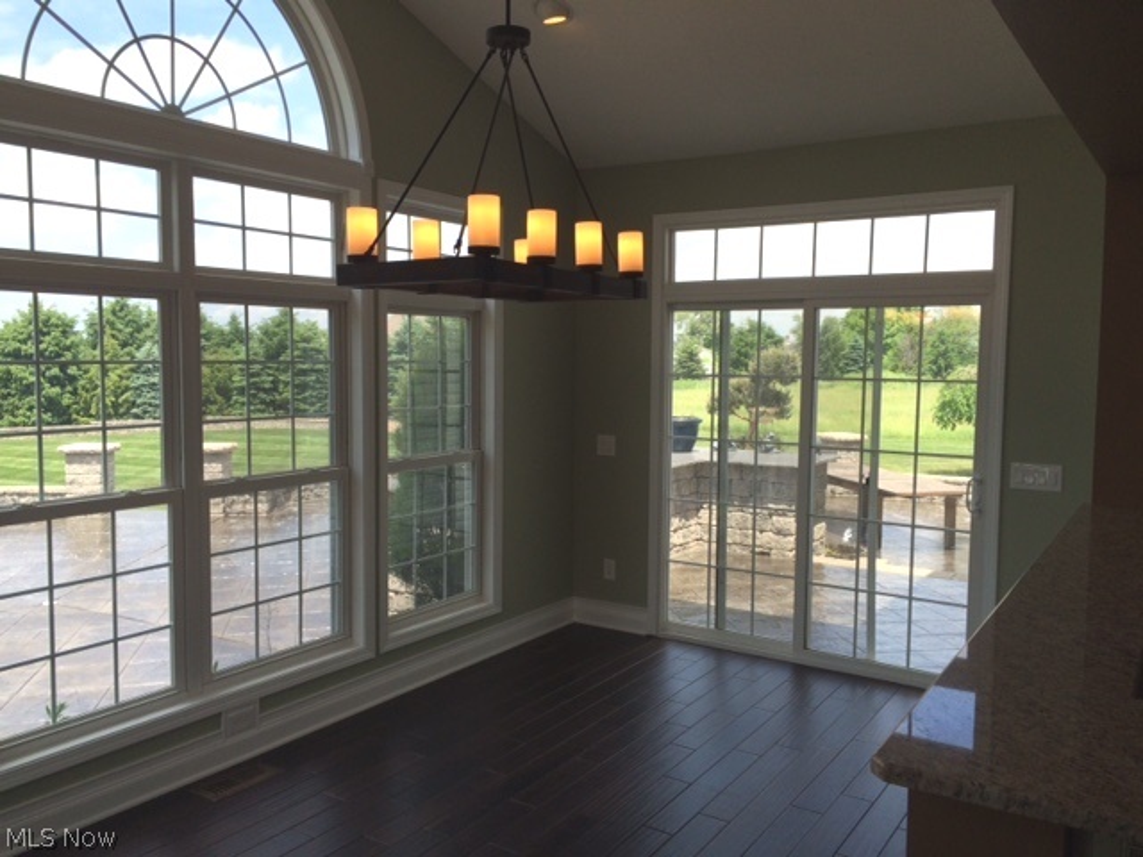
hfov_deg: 61.7
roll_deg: +0.6
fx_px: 958
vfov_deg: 48.2
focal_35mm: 29
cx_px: 572
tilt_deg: -4.5
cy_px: 428
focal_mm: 4.15
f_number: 2.2
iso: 32
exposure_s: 1/707
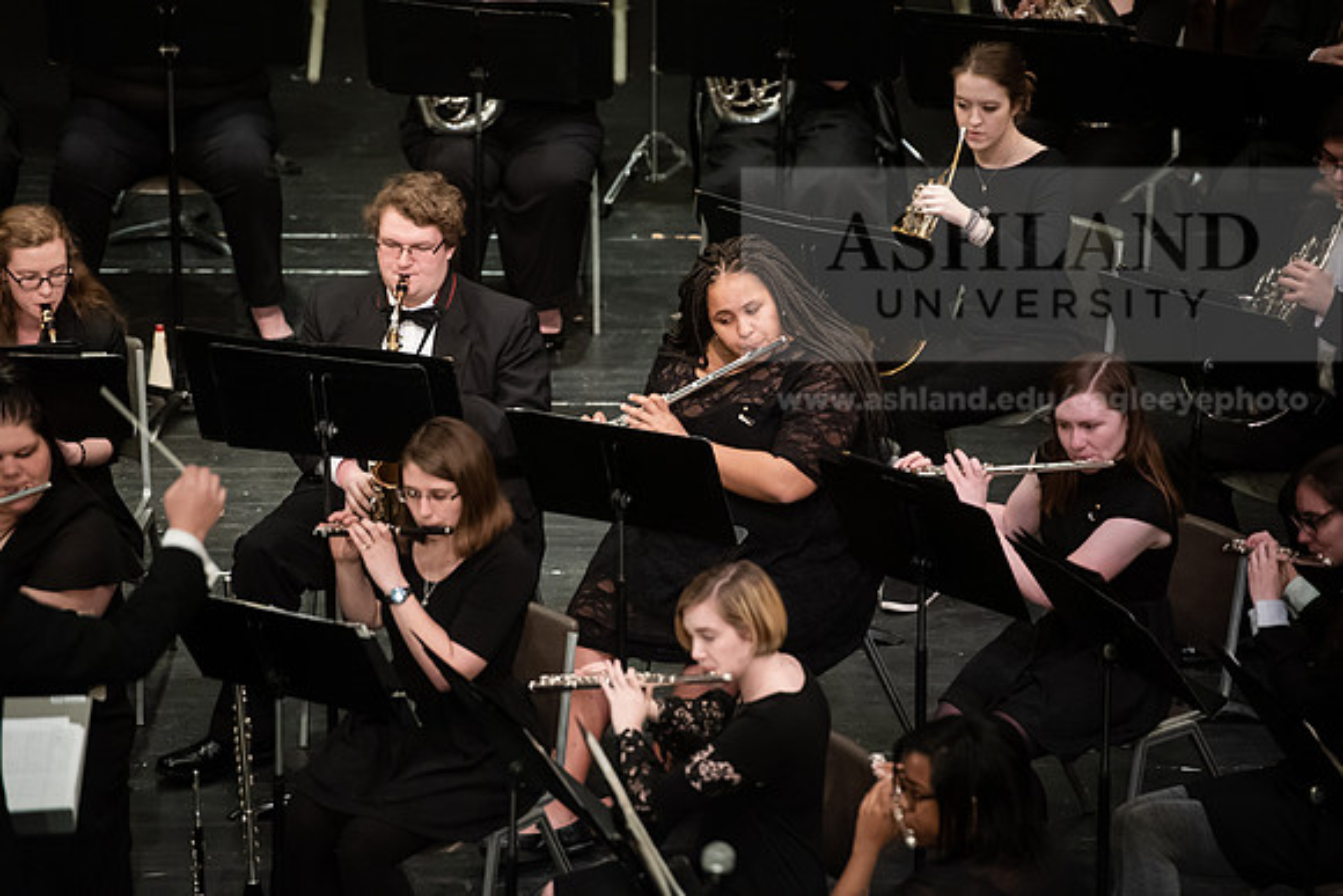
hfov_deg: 10.3
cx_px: 672
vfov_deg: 6.9
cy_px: 448
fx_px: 7463
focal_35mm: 200
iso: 3200
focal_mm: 200
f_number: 3.5
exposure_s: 1/250
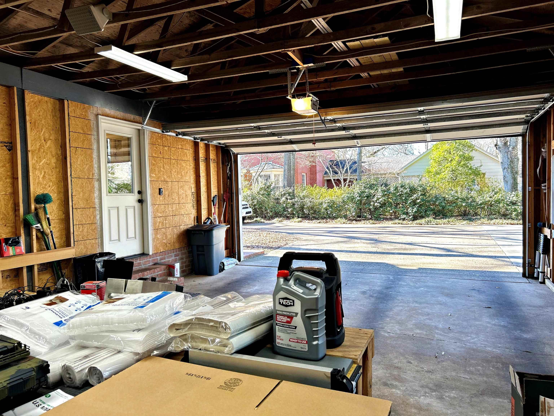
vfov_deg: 53.1
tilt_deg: -2.5
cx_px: 277
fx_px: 416
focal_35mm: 26
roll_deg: +1.4
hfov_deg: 67.3
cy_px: 208
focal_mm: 5.7
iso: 32
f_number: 1.5
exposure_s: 1/125
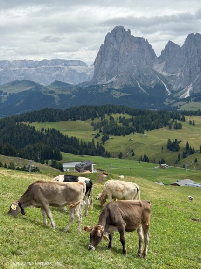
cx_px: 100
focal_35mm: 48
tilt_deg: -7.2
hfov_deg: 30.3
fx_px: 372
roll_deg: +0.4
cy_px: 134
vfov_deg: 39.7
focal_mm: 6.76
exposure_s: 1/3704
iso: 64
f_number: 1.78
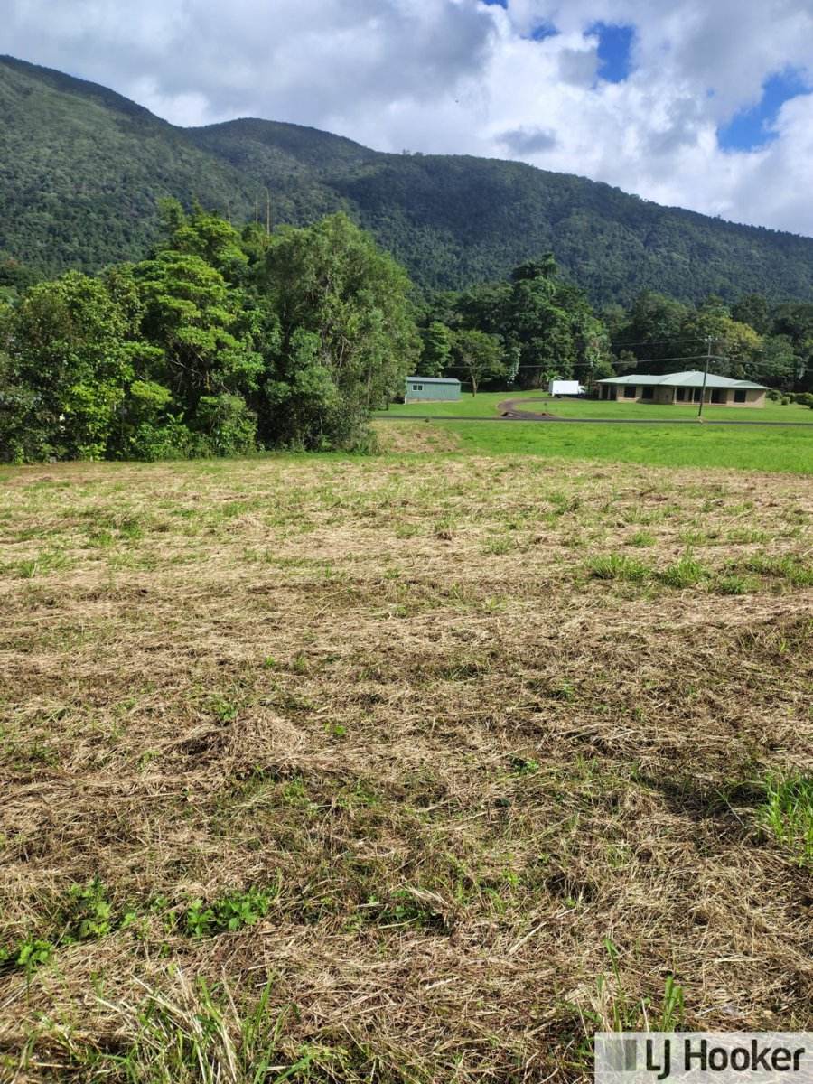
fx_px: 783
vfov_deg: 69.4
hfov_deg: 54.9
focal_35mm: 25
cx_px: 406
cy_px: 542
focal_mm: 4.71
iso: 146
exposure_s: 1/1672
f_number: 1.7
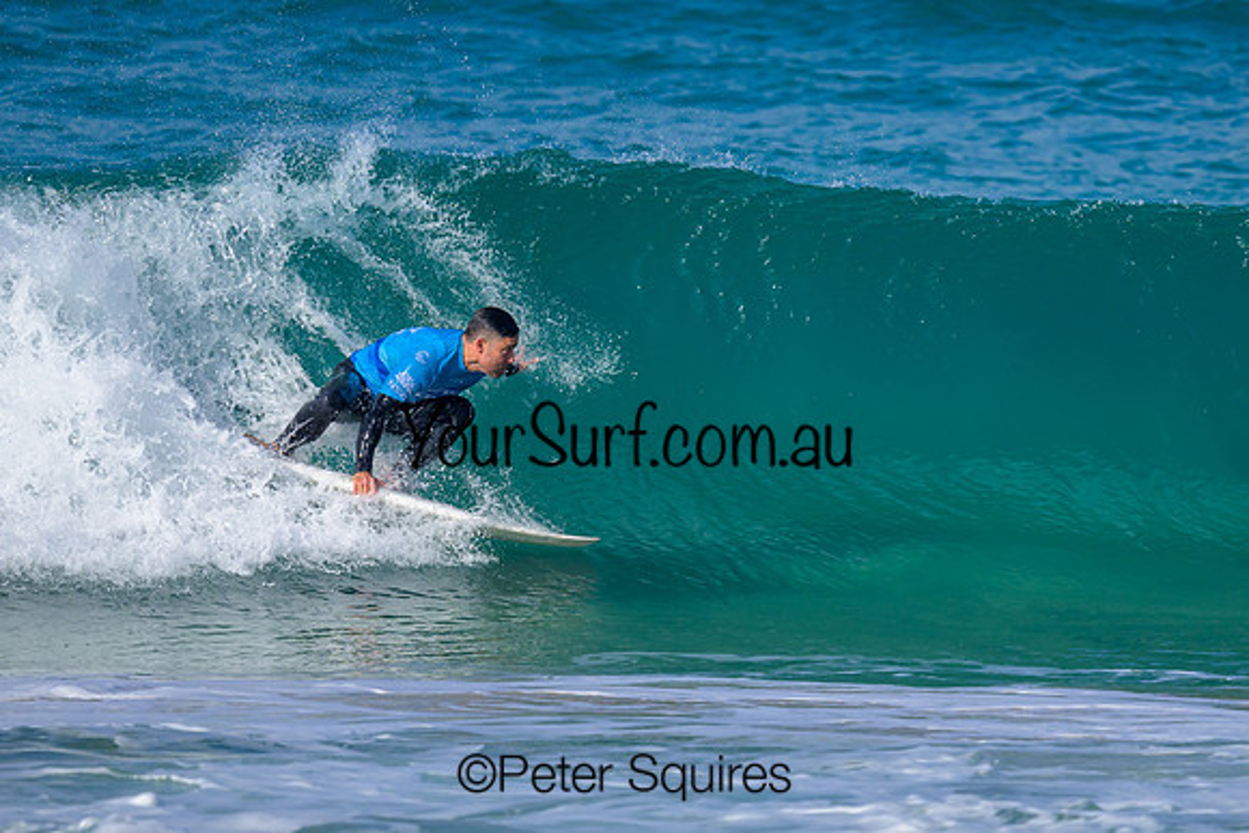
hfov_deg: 1.9
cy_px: 361
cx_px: 669
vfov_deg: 1.3
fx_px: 38116
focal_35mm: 1098
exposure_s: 1/2000
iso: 360
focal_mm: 800
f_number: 6.3
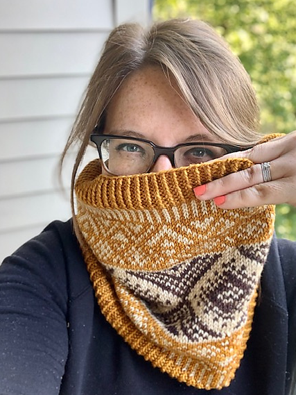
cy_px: 197
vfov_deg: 51.3
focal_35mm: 36
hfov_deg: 39.6
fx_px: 410
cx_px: 164
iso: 80
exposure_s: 1/60
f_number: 2.2
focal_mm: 2.87
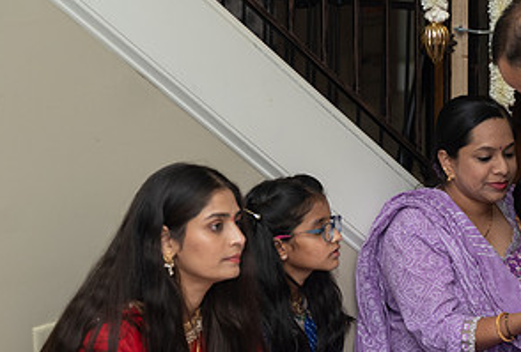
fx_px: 2123
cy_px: 247
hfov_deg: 13.9
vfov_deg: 9.5
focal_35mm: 146
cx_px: 468
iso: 500
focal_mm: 70
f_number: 2.8
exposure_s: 1/200
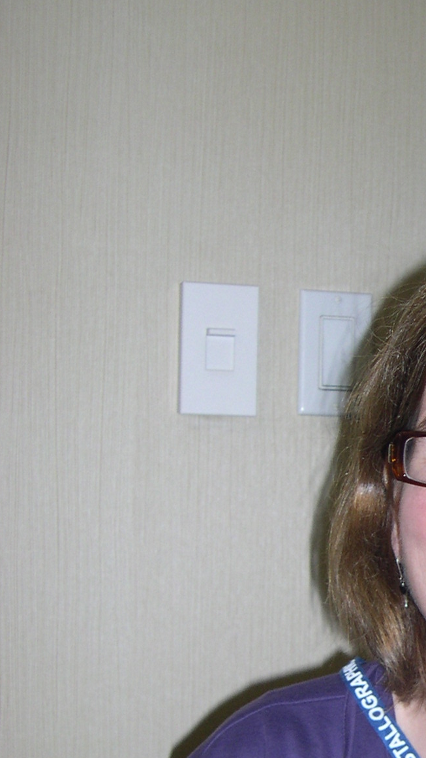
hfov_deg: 14.3
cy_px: 582
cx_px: 542
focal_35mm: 81
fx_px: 1627
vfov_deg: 25.8
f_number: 2.8
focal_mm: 8
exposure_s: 1/60
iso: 100
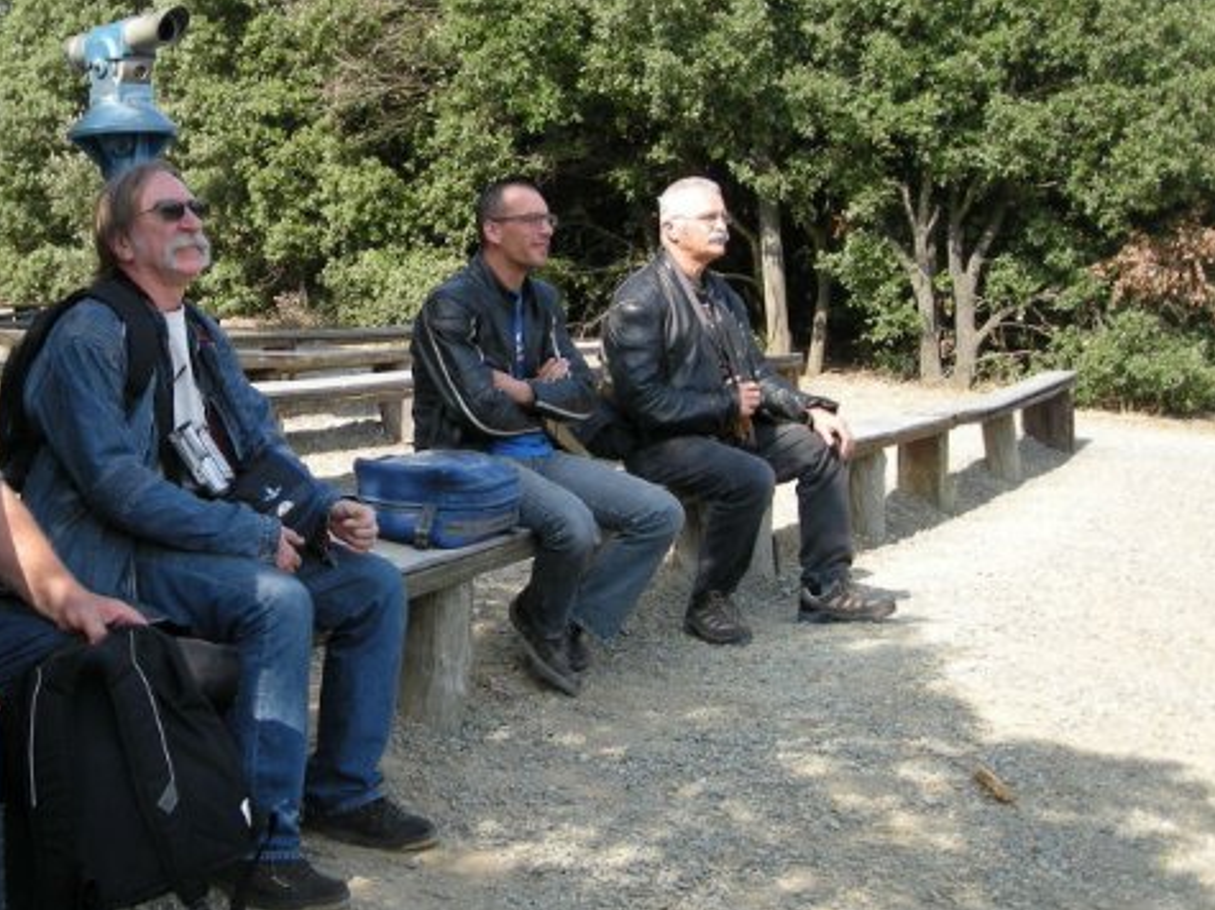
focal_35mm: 59
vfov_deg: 24.8
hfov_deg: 31.7
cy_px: 419
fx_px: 2070
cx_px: 217
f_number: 2.8
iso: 50
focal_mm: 5.7
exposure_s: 1/321
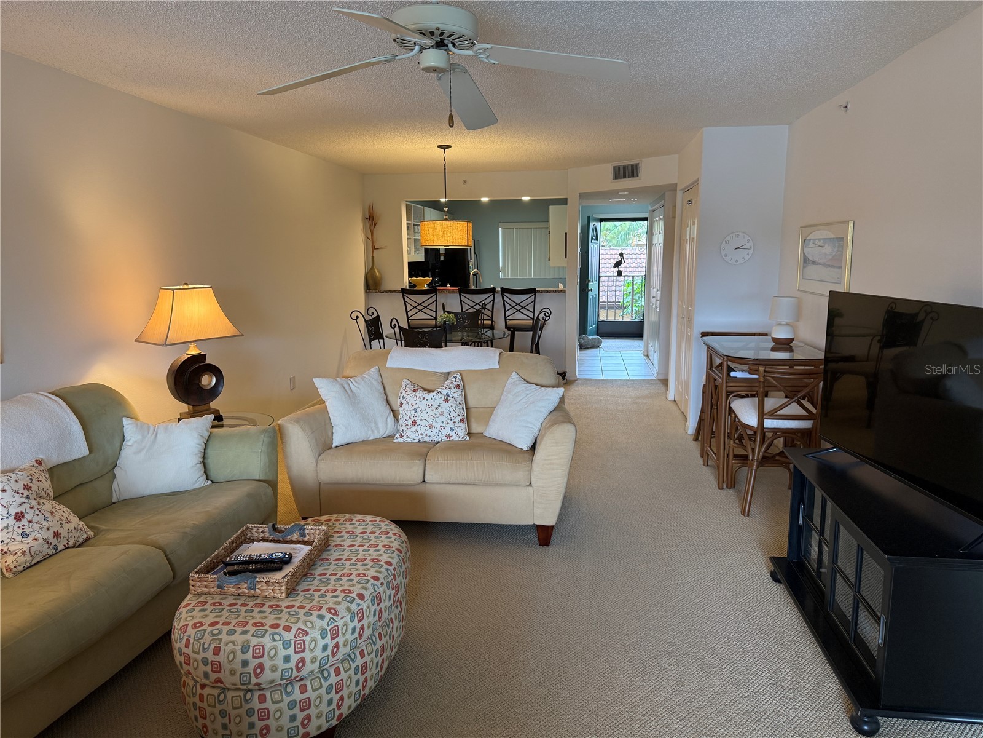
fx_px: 682
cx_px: 492
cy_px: 369
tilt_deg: -9.5
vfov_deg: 56.8
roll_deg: +0.4
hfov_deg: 71.6
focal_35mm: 24
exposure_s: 1/120
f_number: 1.78
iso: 200
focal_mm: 6.76
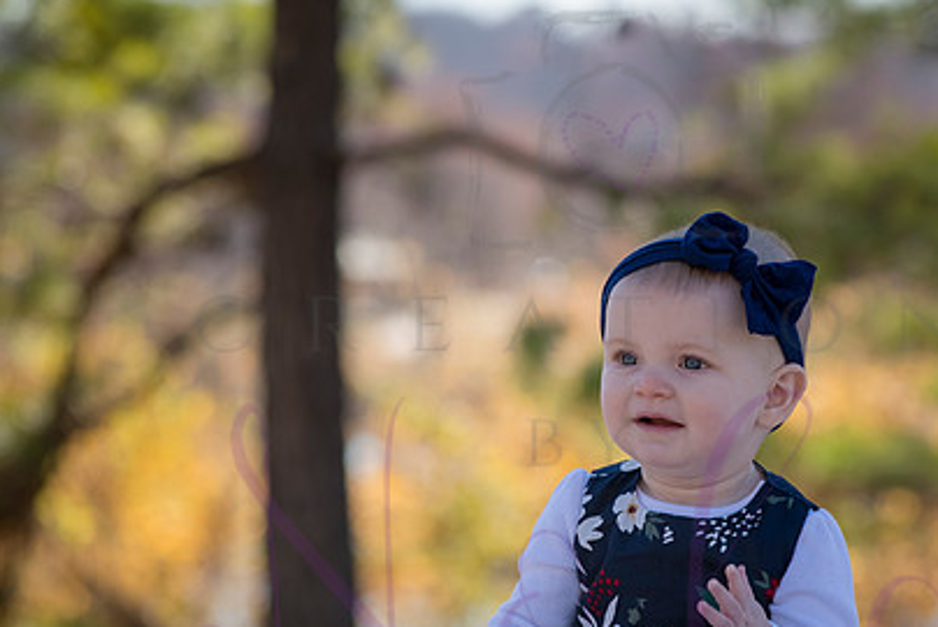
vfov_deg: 6.6
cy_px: 438
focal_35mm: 208
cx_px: 622
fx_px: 5423
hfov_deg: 9.9
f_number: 5.6
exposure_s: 1/640
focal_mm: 145
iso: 400
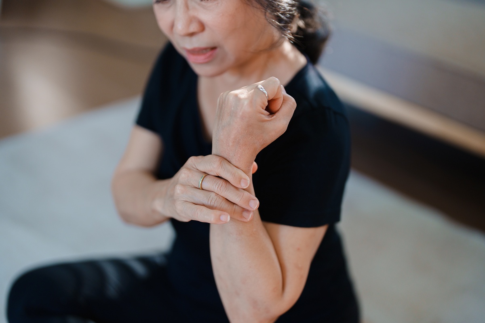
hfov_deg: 39.6
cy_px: 162
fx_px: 674
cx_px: 242
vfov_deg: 27.0
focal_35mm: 50
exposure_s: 1/640
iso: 250
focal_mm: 50
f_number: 1.2
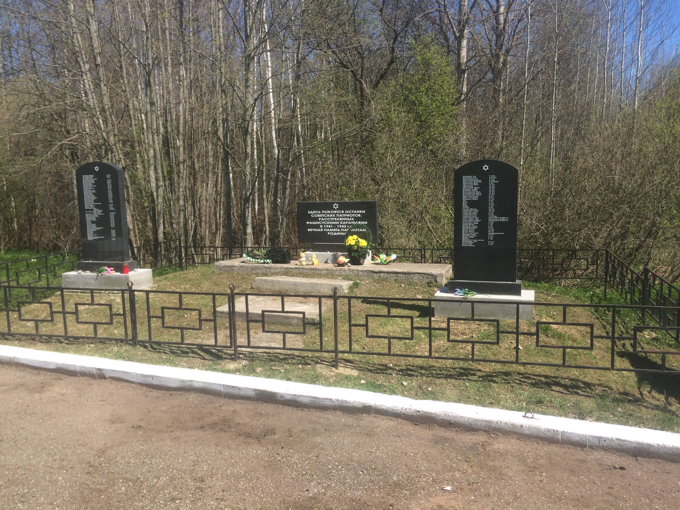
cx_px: 340
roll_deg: +0.1
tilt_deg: -5.2
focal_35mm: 29
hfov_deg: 61.7
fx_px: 570
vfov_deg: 48.2
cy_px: 255
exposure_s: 1/1520
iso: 32
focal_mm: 4.15
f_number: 2.2
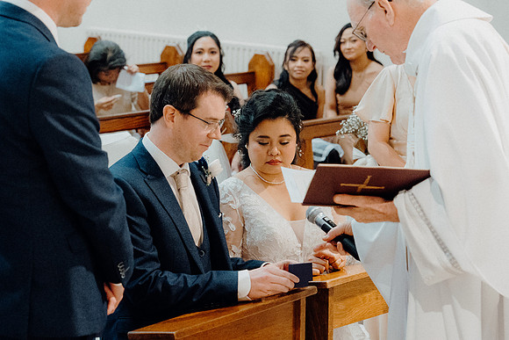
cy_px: 170
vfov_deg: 15.7
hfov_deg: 23.4
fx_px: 1230
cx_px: 254
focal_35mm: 87
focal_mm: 58
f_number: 3.5
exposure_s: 1/160
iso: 5000
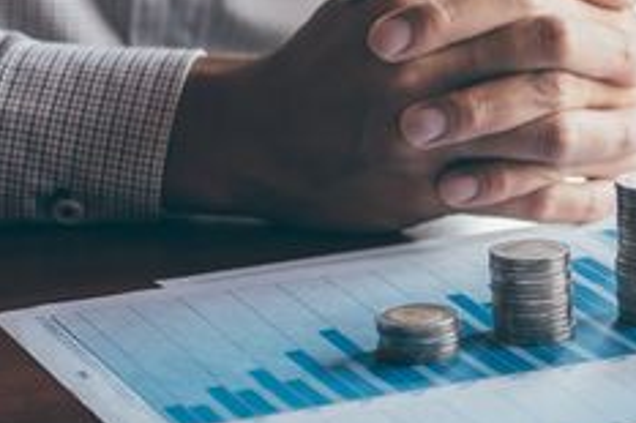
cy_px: 153
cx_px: 909
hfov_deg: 11.3
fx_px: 3089
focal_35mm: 175
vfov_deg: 7.8
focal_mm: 35
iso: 200
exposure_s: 1/125
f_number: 2
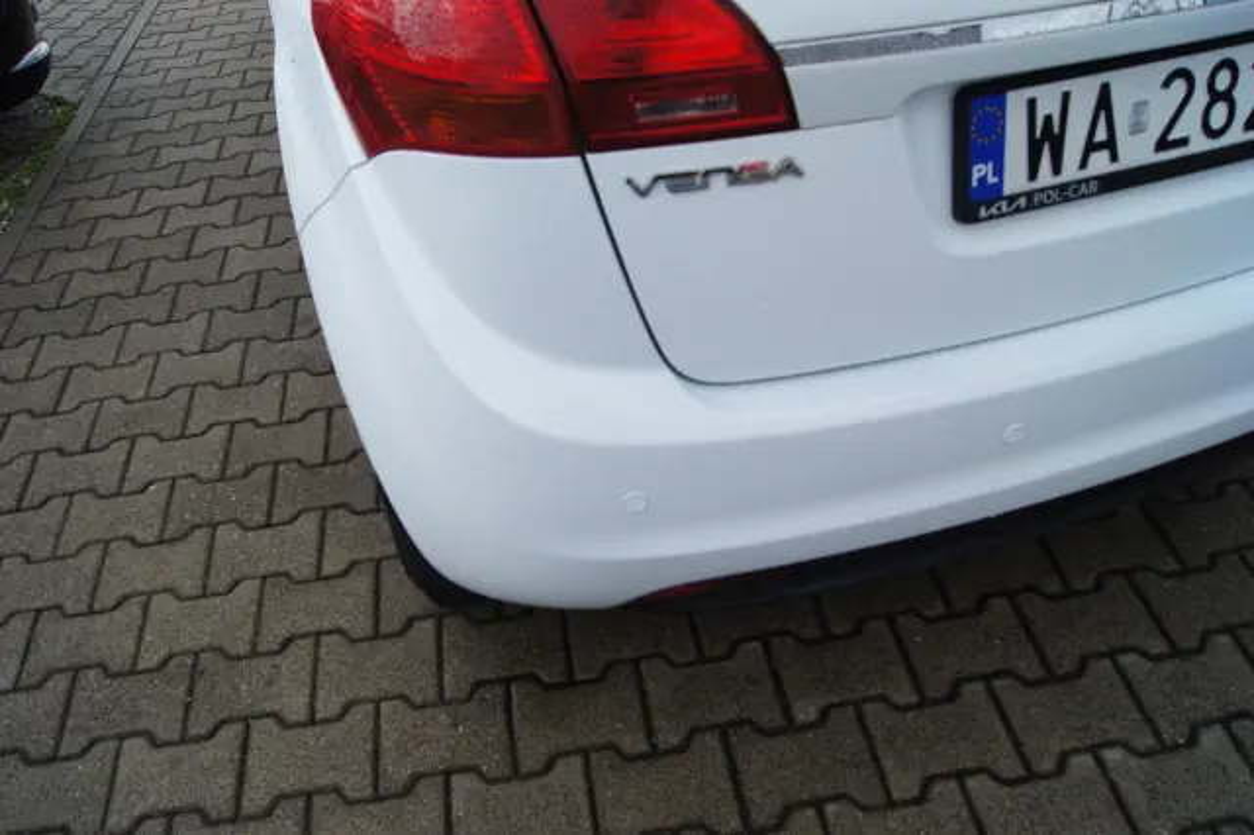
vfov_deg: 47.9
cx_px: 627
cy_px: 418
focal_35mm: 27
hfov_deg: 67.4
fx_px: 940
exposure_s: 1/50
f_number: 9
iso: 100
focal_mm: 18
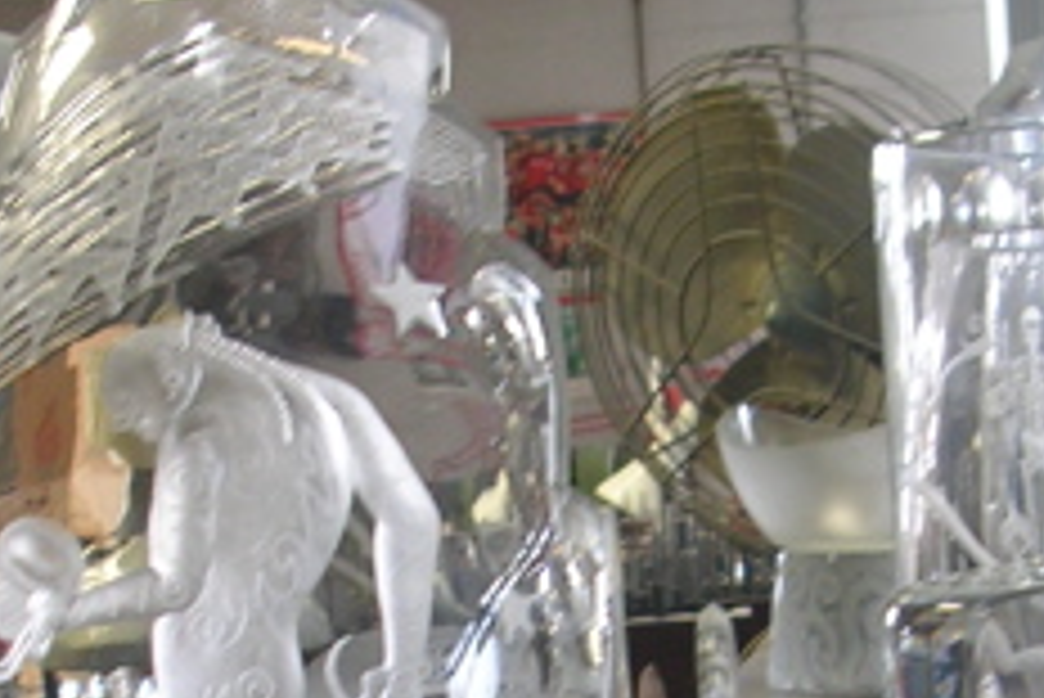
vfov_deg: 12.3
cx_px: 688
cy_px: 856
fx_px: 3163
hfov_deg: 18.7
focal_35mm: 109
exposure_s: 1/7.3
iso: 50
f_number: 2.8
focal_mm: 5.8
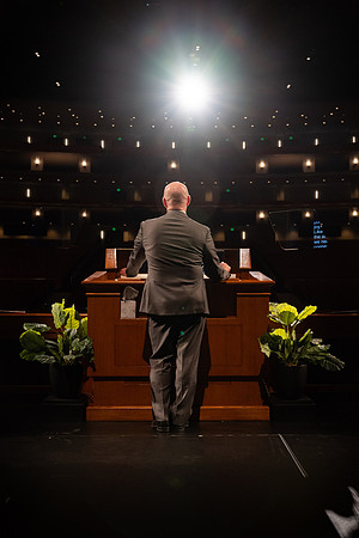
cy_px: 269
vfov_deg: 50.7
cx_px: 180
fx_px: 568
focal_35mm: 38
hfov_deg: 35.1
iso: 1600
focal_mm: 38
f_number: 4
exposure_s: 1/160
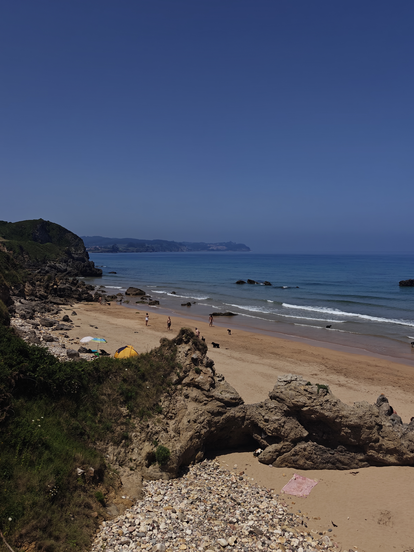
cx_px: 226
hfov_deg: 48.2
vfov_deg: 61.4
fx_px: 463
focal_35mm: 29
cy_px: 235
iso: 50
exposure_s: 1/5646
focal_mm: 6.06
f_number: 1.6
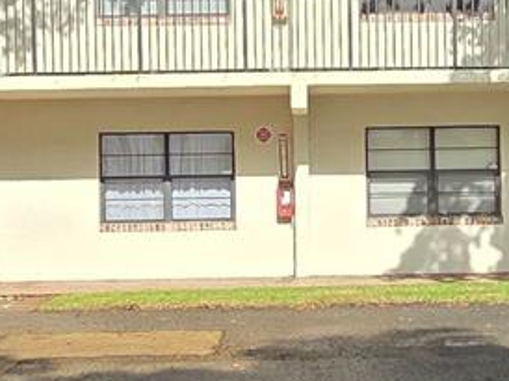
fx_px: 1117
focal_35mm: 76
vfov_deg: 19.3
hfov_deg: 25.5
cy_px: 212
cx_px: 349
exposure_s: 1/1550
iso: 50
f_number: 2.2
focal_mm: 2.2
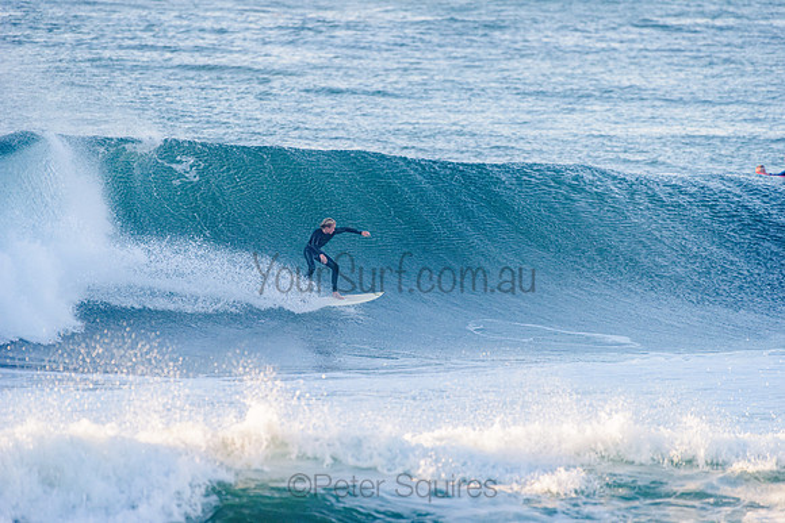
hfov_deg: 4.1
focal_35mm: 500
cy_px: 262
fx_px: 10905
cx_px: 392
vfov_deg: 2.8
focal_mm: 500
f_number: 5.6
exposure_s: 1/1600
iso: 560
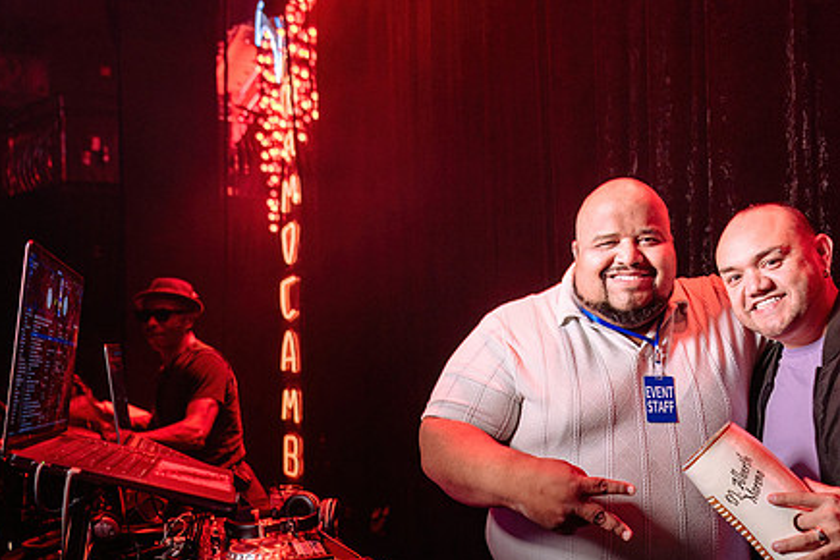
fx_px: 747
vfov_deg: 40.6
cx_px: 519
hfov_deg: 58.1
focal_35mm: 32
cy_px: 372
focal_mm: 24
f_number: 3.2
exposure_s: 1/40
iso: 500
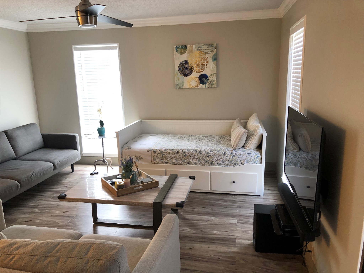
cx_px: 182
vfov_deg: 49.7
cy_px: 136
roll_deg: +1.4
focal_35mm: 28
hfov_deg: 63.4
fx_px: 294
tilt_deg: -11.9
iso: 32
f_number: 1.8
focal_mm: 3.99
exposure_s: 1/20
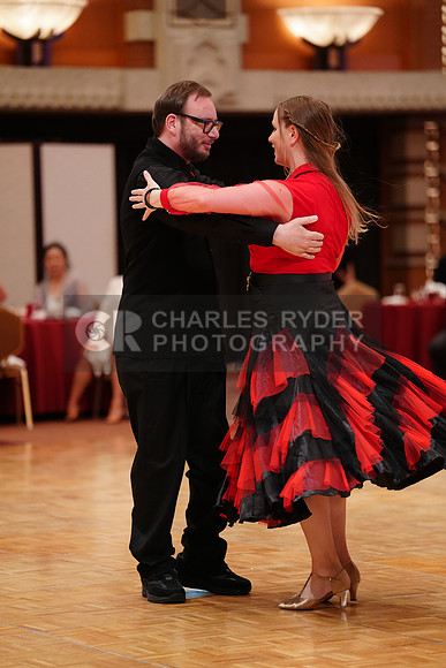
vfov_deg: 13.8
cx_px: 223
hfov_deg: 9.2
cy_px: 334
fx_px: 2767
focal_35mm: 149
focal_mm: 149
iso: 3200
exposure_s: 1/320
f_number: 2.8
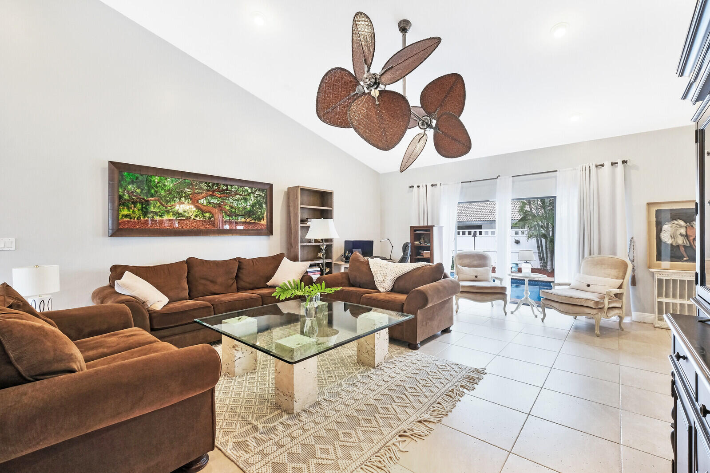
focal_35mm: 15
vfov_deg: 77.3
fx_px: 296
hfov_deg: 100.4
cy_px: 236
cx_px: 355
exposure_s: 1/350
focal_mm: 10
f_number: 11
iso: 1250
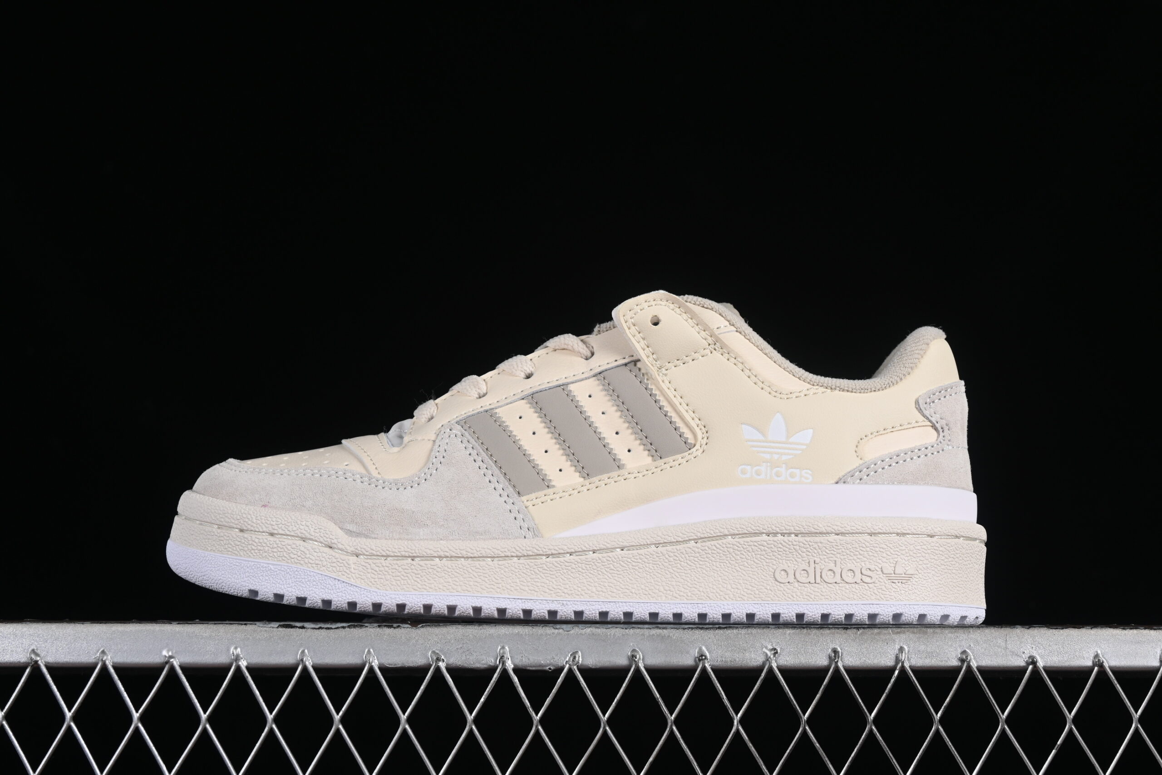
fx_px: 2421
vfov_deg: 18.2
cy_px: 388
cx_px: 581
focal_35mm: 75
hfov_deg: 27.0
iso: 160
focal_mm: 50
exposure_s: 1/80
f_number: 8
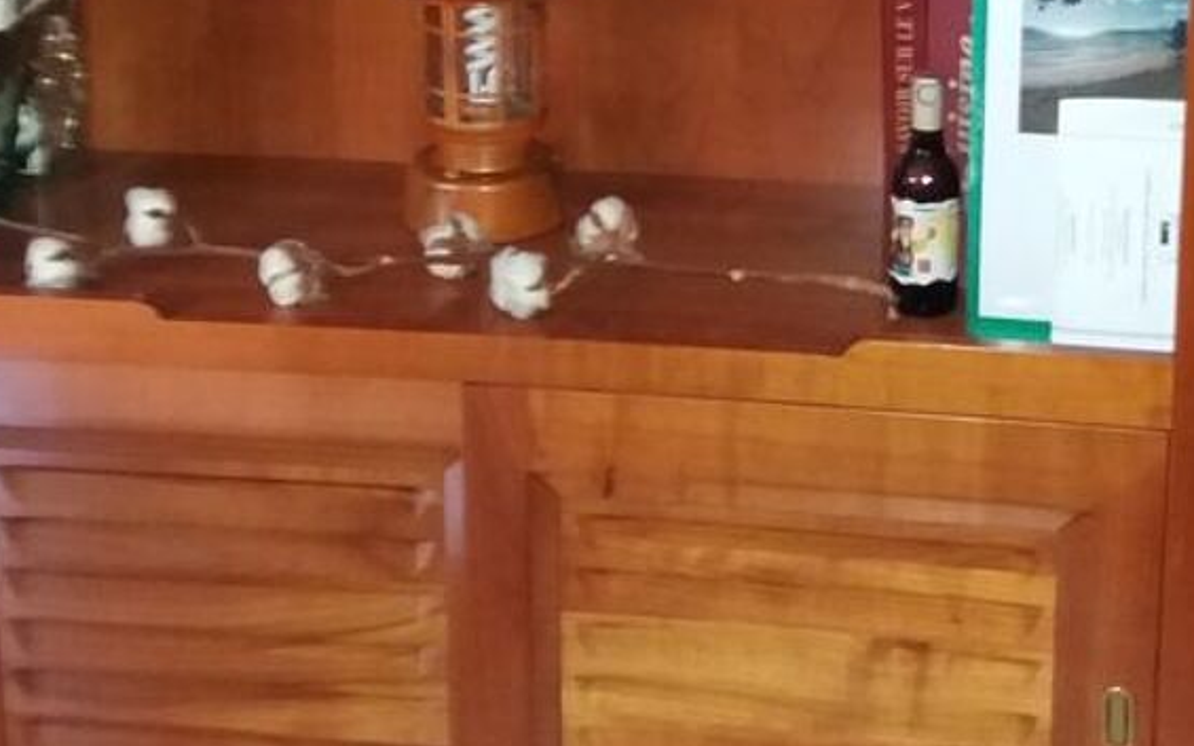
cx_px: 689
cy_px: -107
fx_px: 2278
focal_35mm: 70
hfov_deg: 29.3
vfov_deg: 17.8
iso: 400
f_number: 1.9
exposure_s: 1/15
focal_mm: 3.7
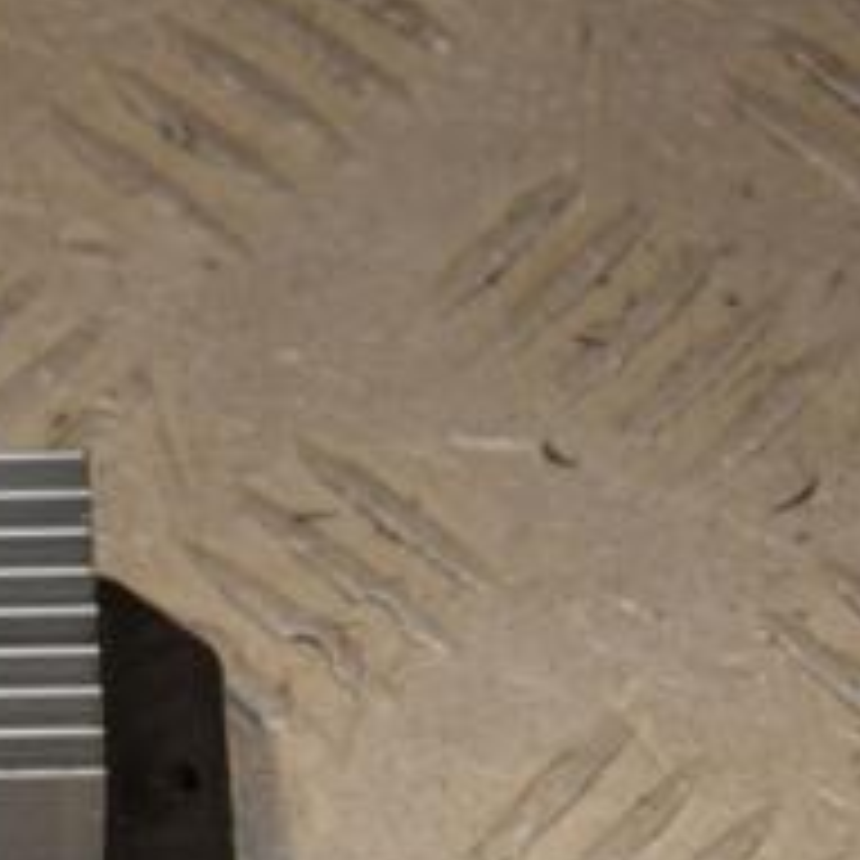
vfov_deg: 6.6
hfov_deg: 6.6
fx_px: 7420
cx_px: -225
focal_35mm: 264
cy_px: 883
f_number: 8
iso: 800
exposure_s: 1/200
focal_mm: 66
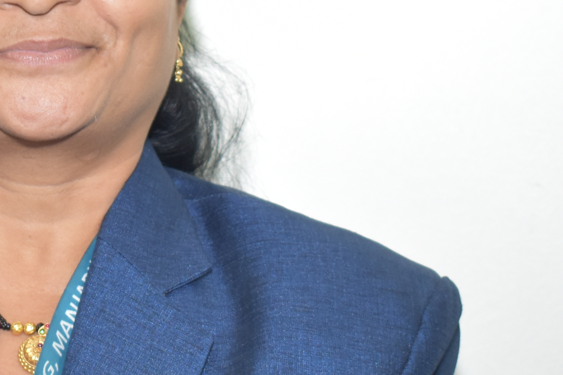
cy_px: 93
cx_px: -25
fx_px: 2640
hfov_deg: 12.0
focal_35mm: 169
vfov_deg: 8.1
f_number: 4.2
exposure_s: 1/30
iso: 560
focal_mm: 31
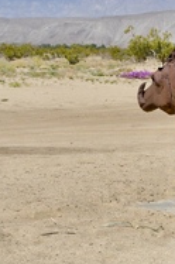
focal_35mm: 92
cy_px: 114
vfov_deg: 22.2
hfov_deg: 14.2
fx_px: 673
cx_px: 231
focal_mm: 22
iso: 1250
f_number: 14
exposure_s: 1/2000
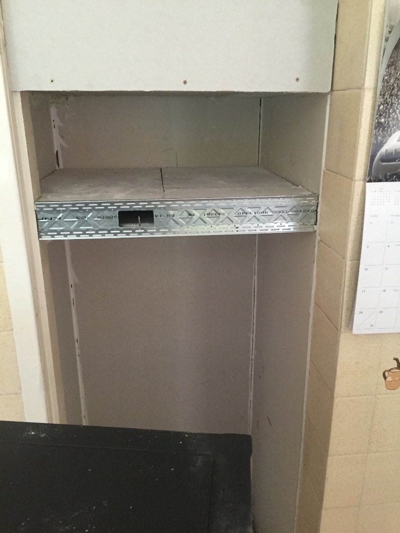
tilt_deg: -18.6
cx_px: 200
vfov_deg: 61.7
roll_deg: -0.2
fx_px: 447
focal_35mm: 29
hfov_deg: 48.2
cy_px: 266
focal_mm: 4.15
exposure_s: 1/33
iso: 200
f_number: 2.2
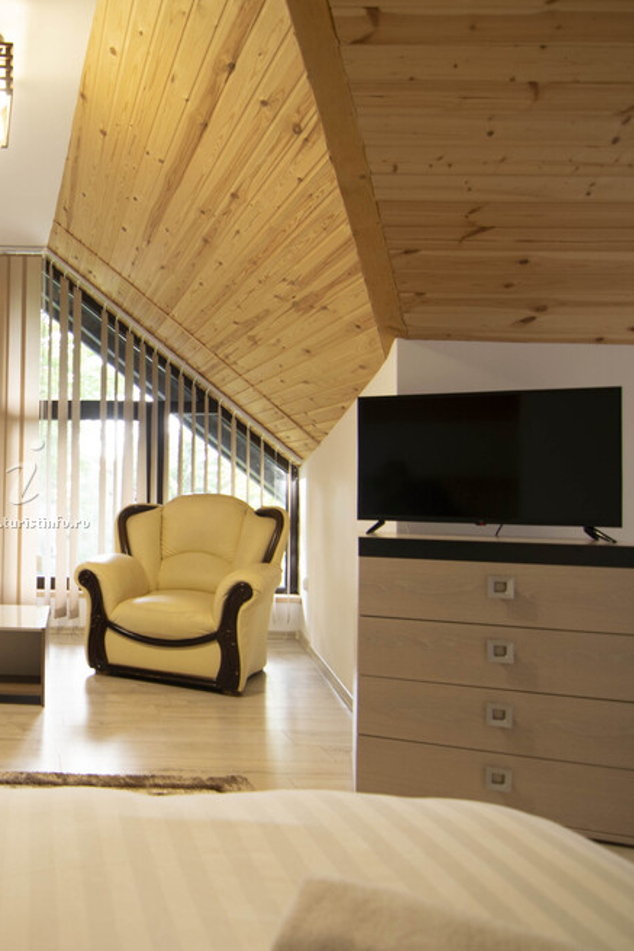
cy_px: 462
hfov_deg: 43.1
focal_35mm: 26
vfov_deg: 69.8
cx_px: 4
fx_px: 681
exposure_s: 1/10
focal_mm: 11
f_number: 2.8
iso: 100
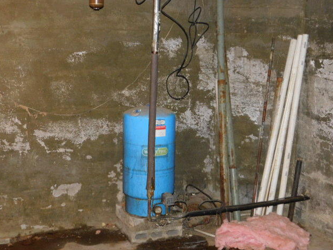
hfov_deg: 36.8
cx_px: 167
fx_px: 500
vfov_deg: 28.0
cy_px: 123
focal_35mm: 52
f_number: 3.8
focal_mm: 9
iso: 450
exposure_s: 1/30
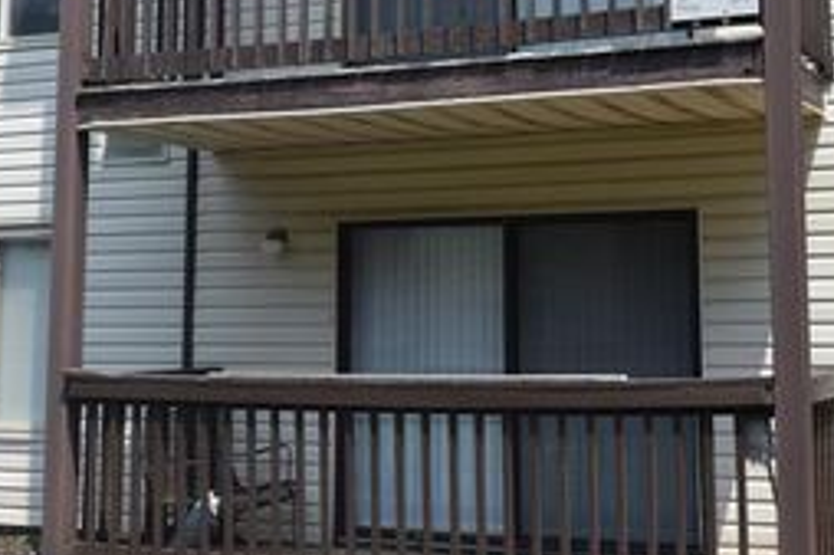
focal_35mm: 71
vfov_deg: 18.9
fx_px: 1644
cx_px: 456
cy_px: 74
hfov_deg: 28.5
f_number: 9
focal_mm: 24
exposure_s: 1/320
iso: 200
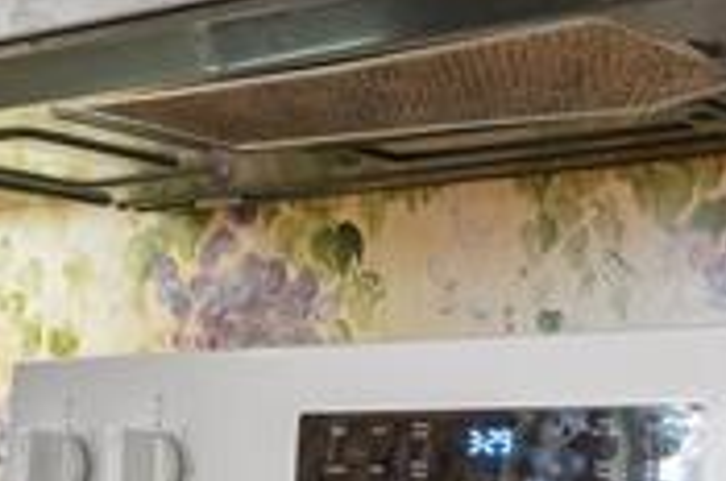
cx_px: 427
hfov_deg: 24.8
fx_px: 1651
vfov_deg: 16.1
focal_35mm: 82
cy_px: 537
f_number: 11
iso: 100
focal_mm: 14
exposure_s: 2.5
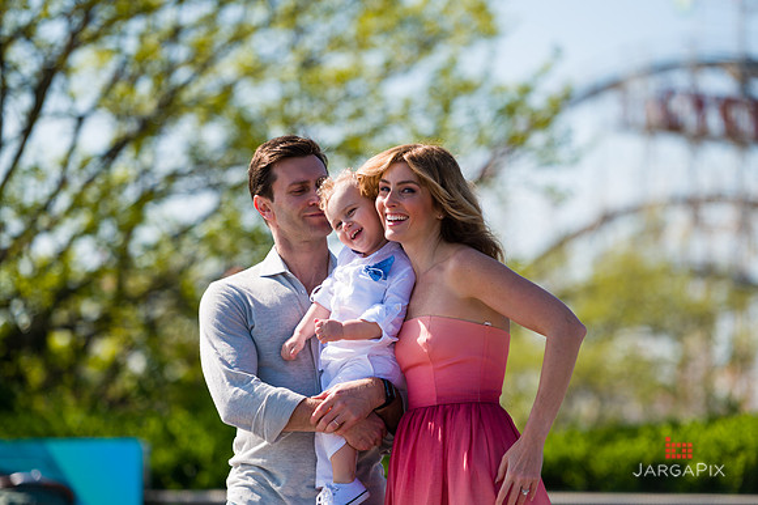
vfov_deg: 8.1
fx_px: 3577
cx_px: 379
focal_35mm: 170
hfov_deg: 12.1
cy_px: 252
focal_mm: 170
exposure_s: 1/2500
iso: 200
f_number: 3.2
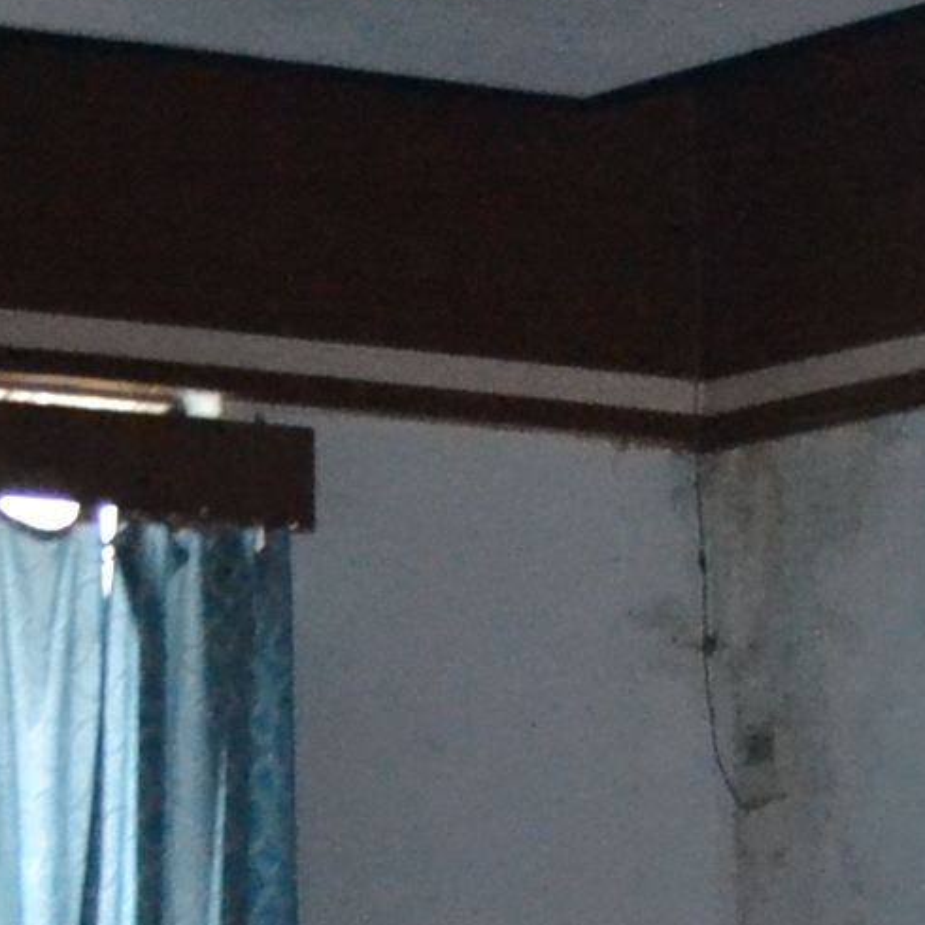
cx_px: 2365
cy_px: 2116
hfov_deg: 7.5
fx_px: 6530
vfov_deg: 7.6
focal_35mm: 216
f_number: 4
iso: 3200
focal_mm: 24
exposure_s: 1/60
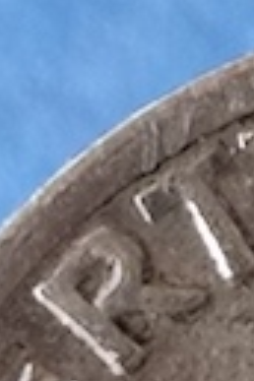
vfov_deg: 3.2
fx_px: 6709
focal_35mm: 634
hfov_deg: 2.2
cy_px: 444
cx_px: 329
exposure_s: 1/100
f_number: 1.8
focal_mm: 5.58
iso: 64
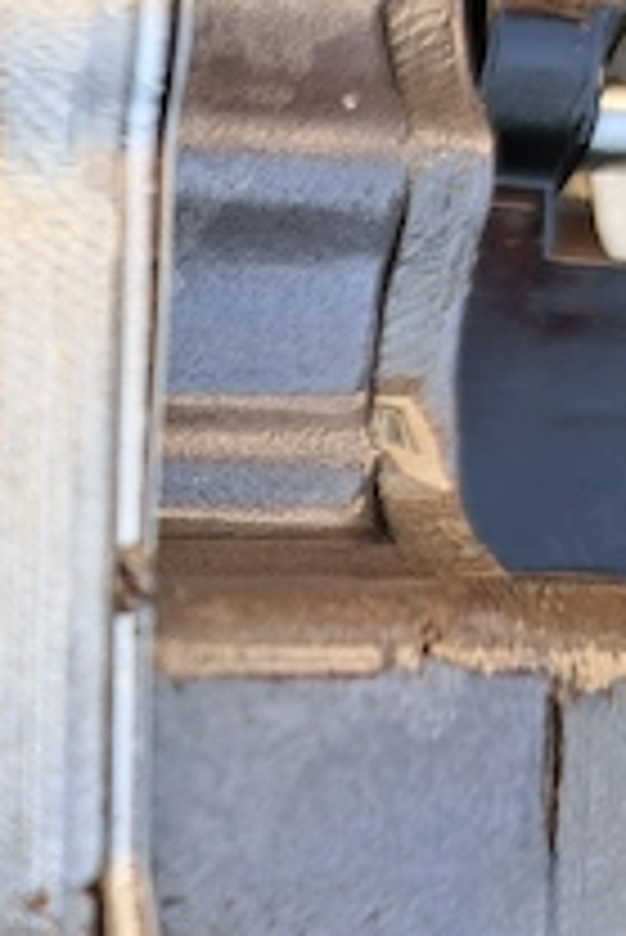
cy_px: 598
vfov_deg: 40.7
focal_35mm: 48
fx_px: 1250
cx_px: -23
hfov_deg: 26.4
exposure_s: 1/125
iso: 50
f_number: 1.8
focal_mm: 5.23
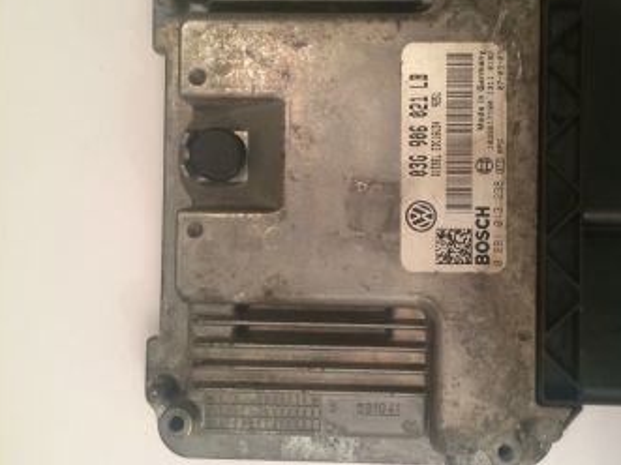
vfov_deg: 38.6
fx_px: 664
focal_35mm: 37
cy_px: 197
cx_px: 377
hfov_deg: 49.8
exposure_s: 1/33
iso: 200
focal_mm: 4.12
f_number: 2.2
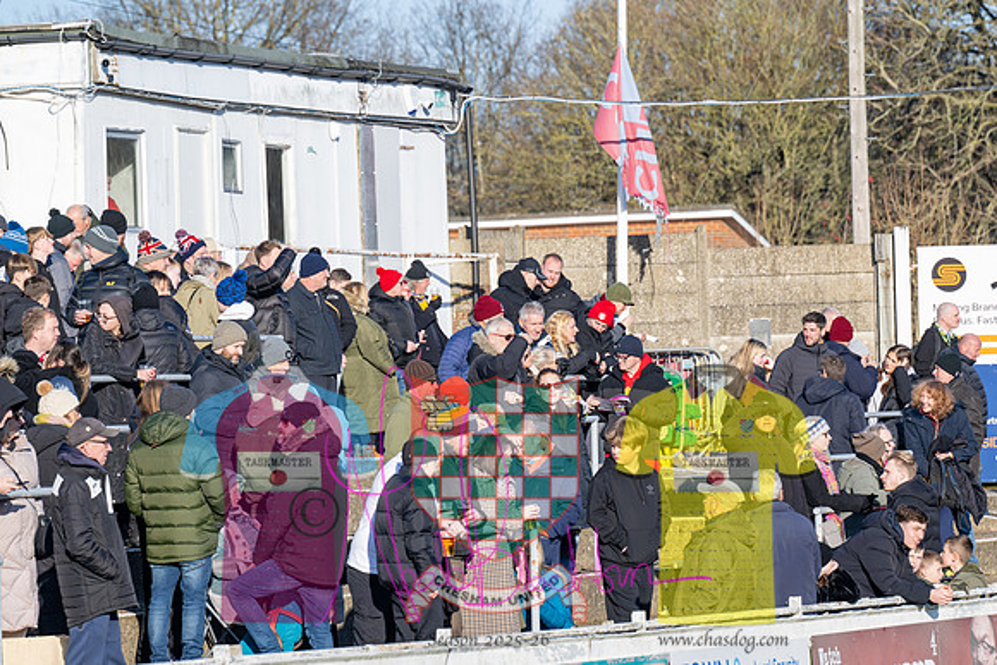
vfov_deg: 6.1
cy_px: 332
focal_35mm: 225
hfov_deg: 9.1
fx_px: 6236
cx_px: 498
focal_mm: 150
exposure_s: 1/8000
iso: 1250
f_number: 4.5
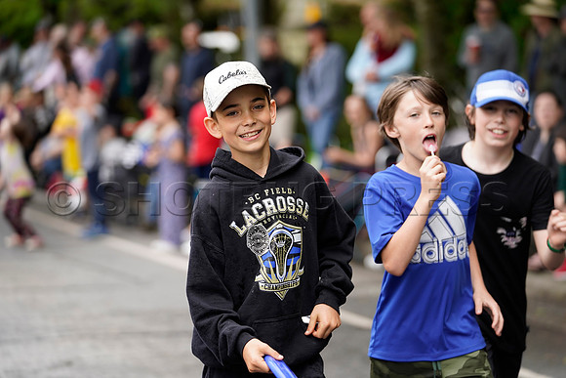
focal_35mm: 132
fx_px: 2076
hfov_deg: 15.5
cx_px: 283
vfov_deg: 10.4
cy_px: 189
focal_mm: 132
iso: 400
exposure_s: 1/400
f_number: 3.2
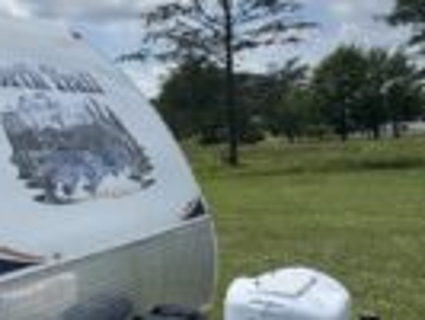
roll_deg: +2.5
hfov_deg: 30.9
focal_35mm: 45
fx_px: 553
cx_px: -150
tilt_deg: -0.1
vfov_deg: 32.2
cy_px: 150
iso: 50
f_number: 2.2
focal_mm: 2.22
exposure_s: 1/2674
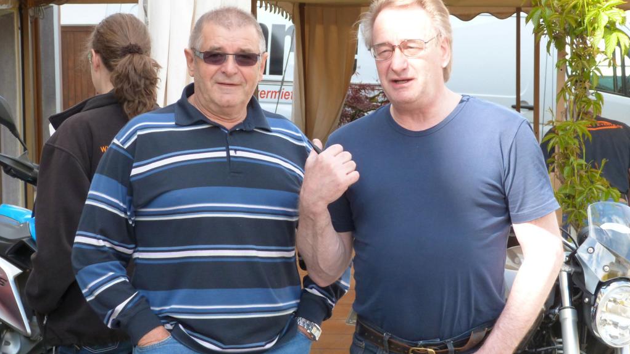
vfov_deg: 11.4
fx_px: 1771
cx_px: 315
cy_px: 207
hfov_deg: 20.2
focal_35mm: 106
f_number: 4
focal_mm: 17.5
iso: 200
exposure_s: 1/250
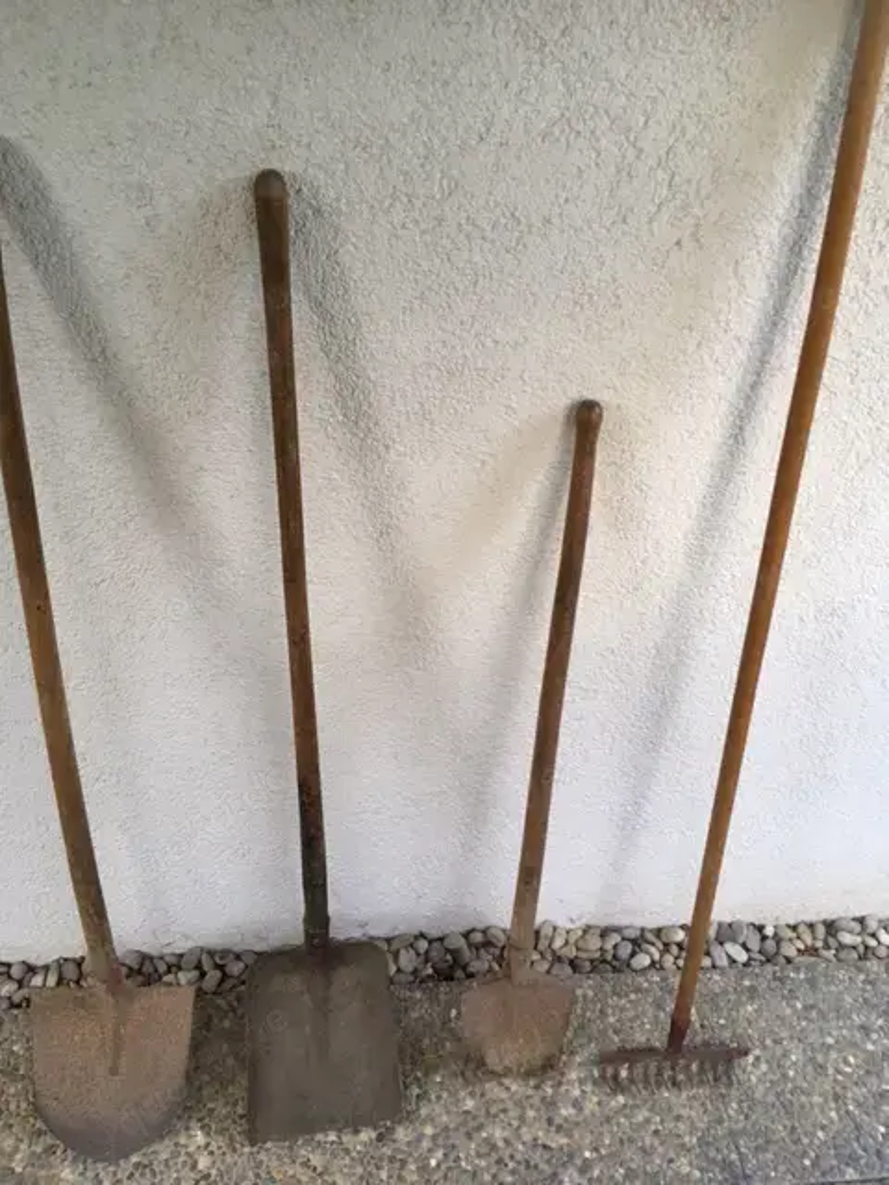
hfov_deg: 48.2
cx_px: 444
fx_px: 993
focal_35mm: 29
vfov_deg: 61.7
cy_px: 592
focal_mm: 4.15
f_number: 2.2
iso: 125
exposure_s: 1/33
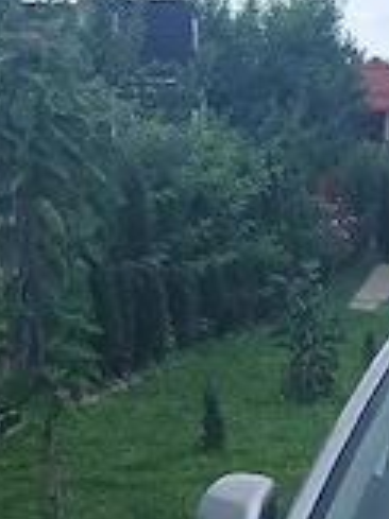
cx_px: 628
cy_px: 828
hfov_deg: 11.0
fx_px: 1920
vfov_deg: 14.2
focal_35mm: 128
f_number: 1.8
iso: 20
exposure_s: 1/167
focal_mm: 3.98
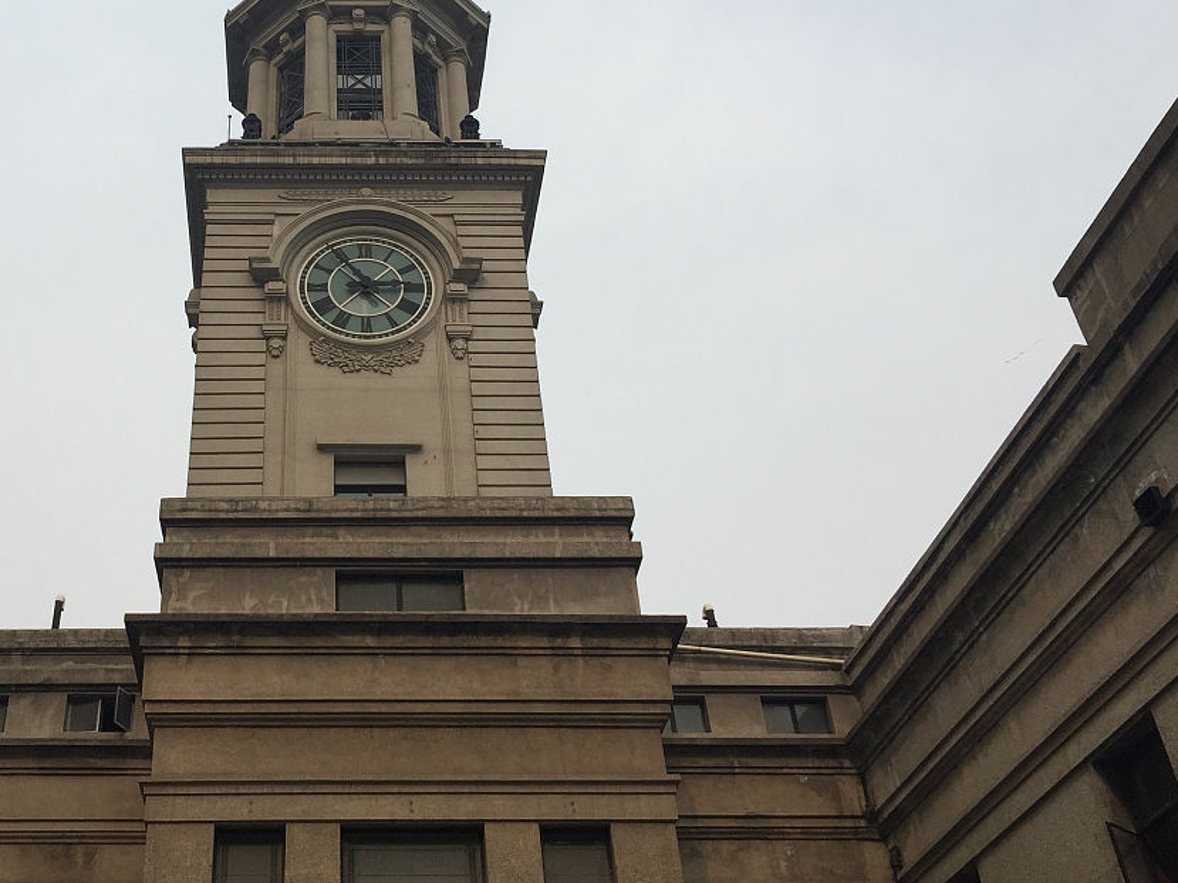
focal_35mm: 42
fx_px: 1429
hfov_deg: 43.8
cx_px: 341
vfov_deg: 34.1
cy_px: 320
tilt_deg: +39.1
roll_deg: +1.2
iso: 32
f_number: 2.2
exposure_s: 1/2326
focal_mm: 4.15
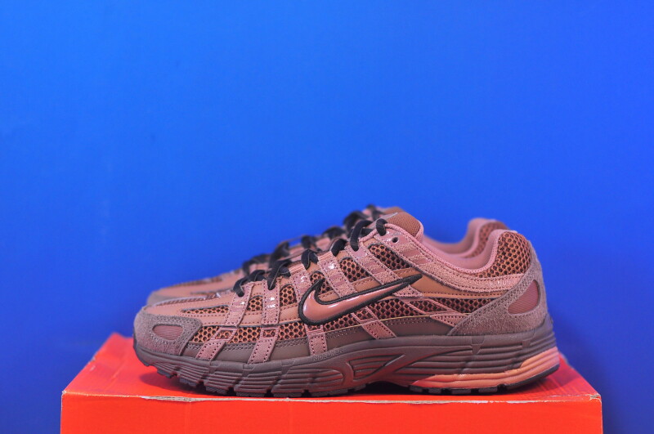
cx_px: 327
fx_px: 1361
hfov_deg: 27.0
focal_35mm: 75
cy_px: 217
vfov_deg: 18.1
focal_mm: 50
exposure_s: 1/320
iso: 250
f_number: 2.5
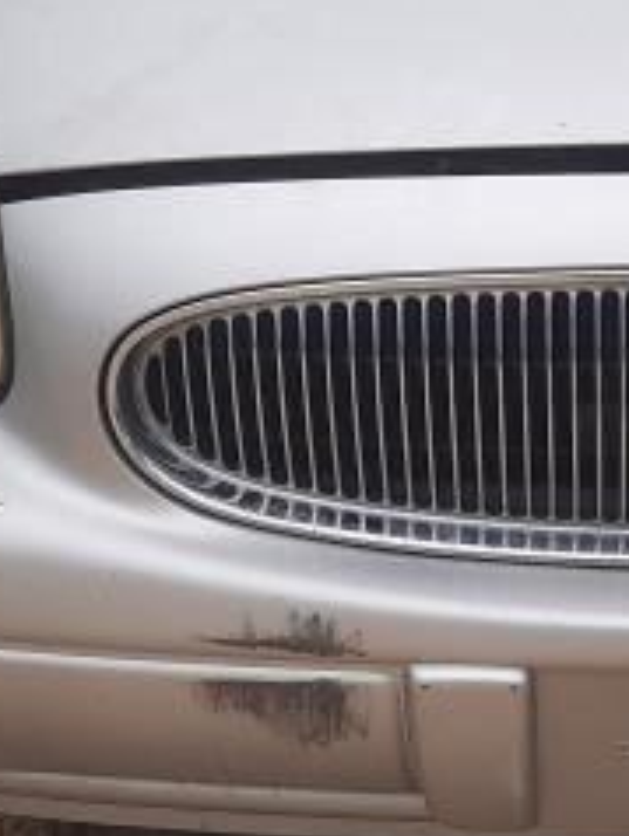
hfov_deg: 17.1
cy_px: 530
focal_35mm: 84
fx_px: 2031
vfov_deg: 23.2
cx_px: 678
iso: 32
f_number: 2
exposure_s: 1/537
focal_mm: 4.6
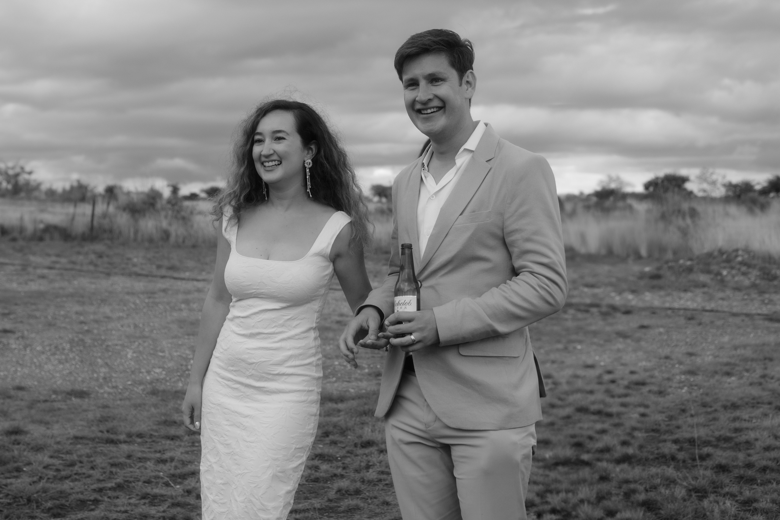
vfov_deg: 27.8
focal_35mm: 48
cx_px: 361
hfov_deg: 40.8
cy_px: 241
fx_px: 1049
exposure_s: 1/320
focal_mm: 30
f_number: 3.2
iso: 200
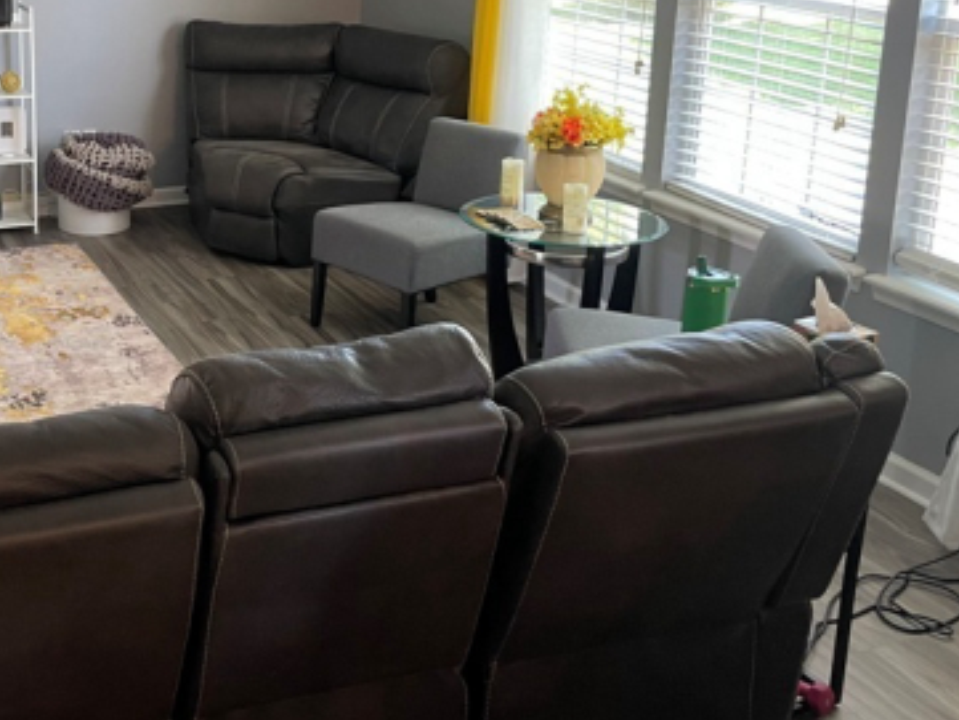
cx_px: 163
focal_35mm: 48
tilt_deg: -14.8
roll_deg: +0.7
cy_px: 149
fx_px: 1330
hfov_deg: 37.9
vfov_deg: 29.6
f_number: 1.6
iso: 200
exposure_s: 1/60
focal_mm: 4.2
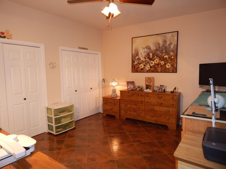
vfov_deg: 58.9
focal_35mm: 23
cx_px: 113
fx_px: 150
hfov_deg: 73.9
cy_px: 84
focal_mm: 4
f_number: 3
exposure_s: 1/30
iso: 200
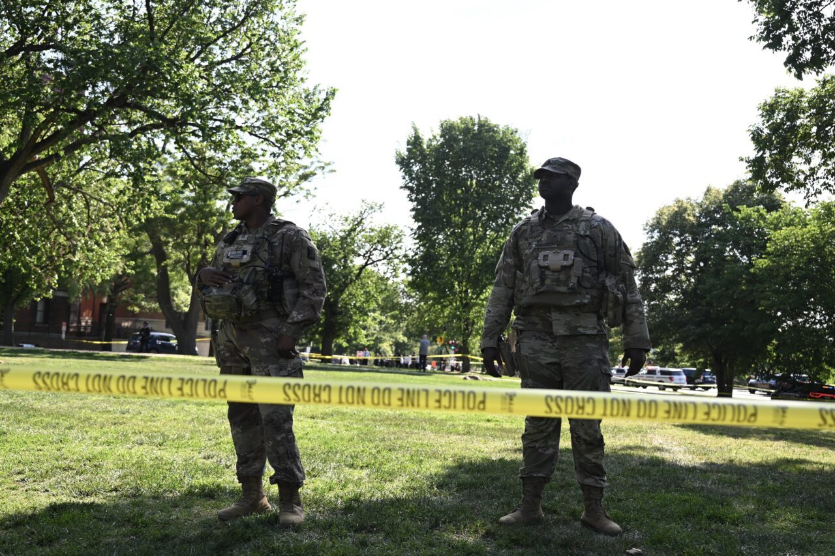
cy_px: 278
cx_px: 418
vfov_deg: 36.9
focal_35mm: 36
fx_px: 835
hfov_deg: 53.1
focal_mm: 24
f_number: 2.8
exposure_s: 1/640
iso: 100
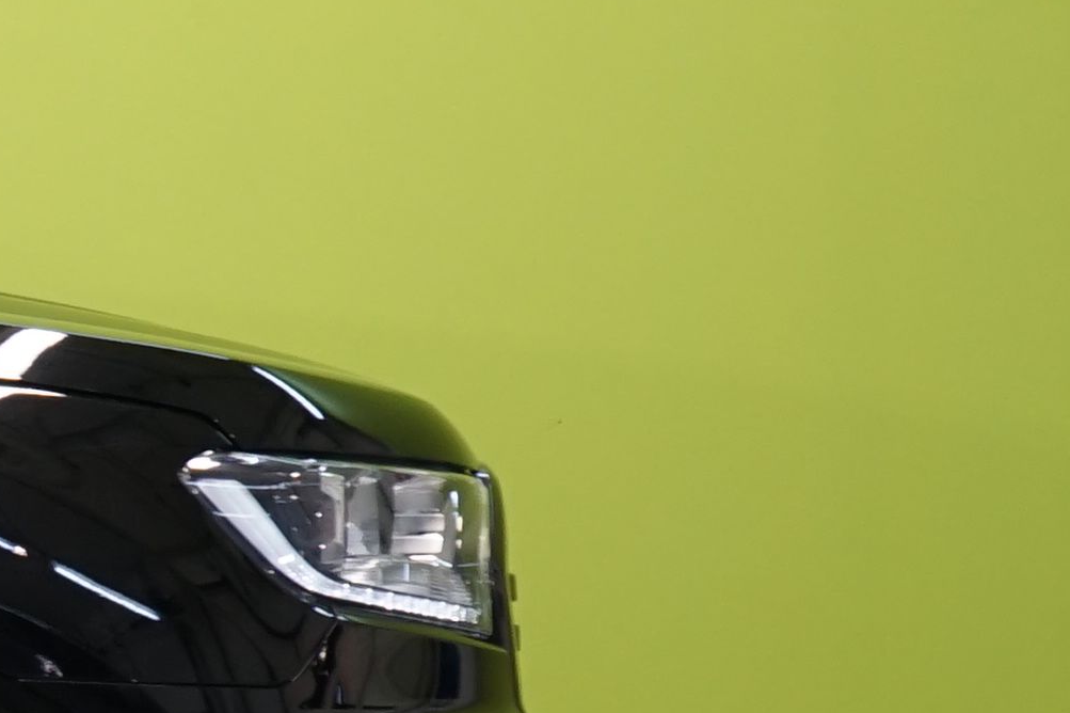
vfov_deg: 3.6
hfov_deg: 5.2
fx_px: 11201
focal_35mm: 377
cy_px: 674
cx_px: -2071
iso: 500
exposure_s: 1/40
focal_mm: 63
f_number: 5.6
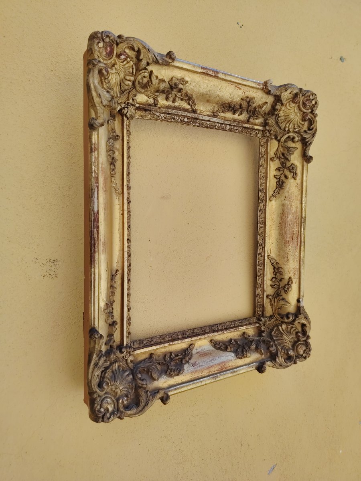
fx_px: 334
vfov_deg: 71.6
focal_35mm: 24
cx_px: 180
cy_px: 240
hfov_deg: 56.8
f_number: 1.75
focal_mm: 5.25
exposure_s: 1/900
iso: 234
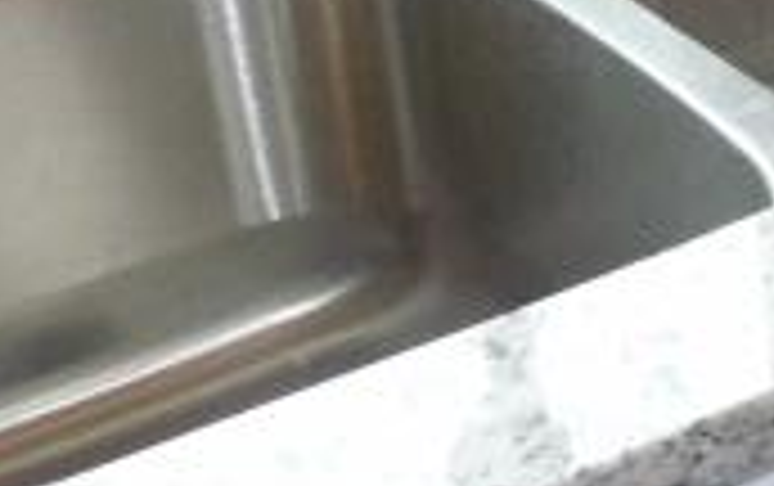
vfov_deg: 10.9
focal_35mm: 118
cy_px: -104
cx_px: 1066
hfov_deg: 16.5
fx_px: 2492
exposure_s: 1/100
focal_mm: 5
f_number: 3.4
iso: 400
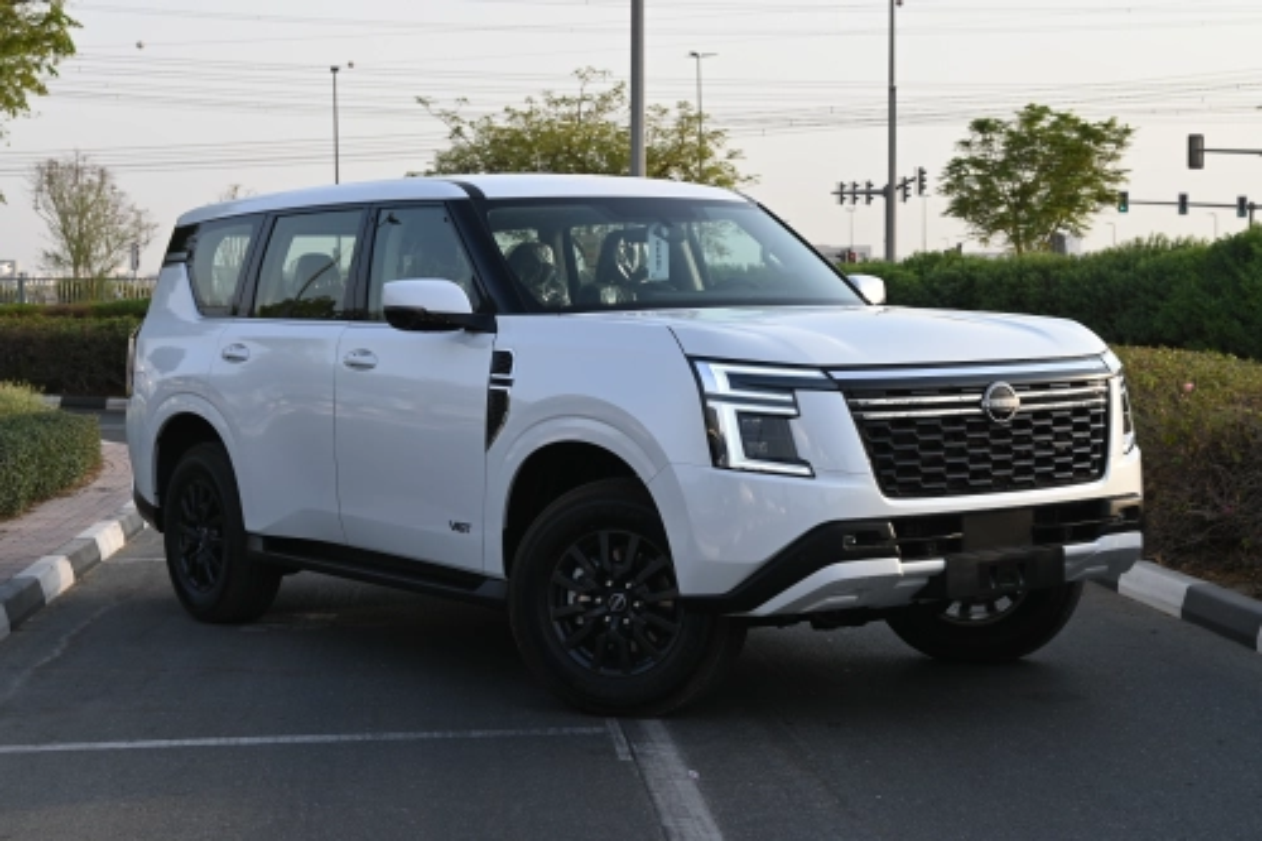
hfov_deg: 31.9
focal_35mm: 63
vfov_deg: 21.6
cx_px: 631
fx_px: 2208
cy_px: 420
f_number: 5.6
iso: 125
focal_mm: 42
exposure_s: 1/250
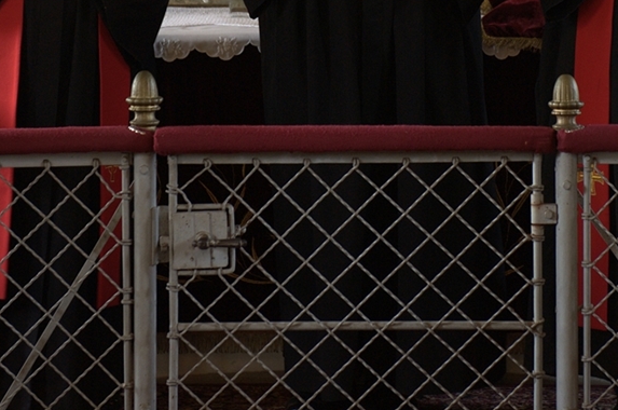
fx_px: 2931
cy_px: -63
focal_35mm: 171
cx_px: 439
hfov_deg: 12.0
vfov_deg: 7.9
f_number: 3.3
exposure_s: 1/45
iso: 250
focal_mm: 70
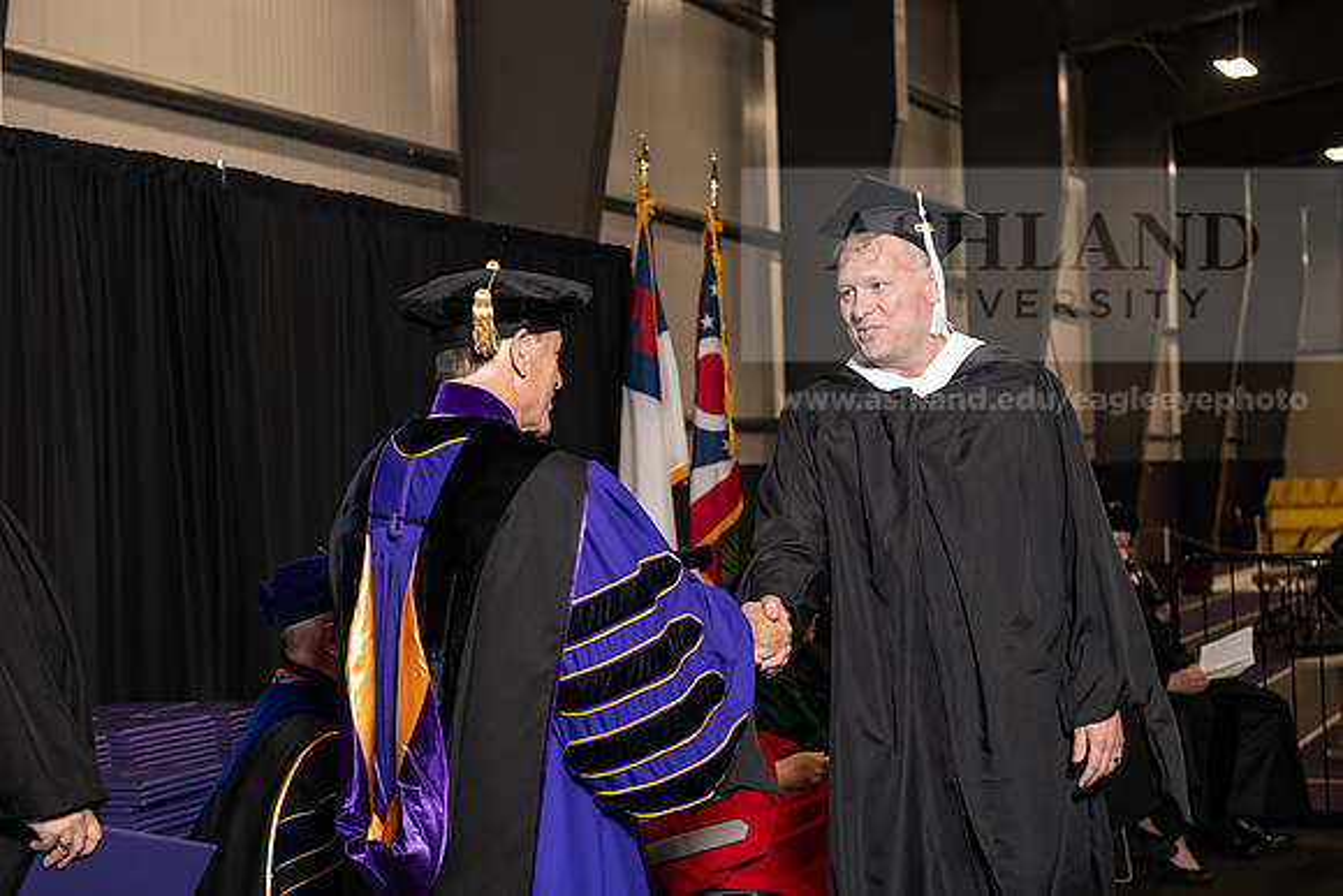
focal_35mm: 62
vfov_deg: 21.9
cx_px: 672
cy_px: 448
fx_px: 2313
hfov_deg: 32.4
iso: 2000
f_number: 5
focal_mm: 62
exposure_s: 1/125
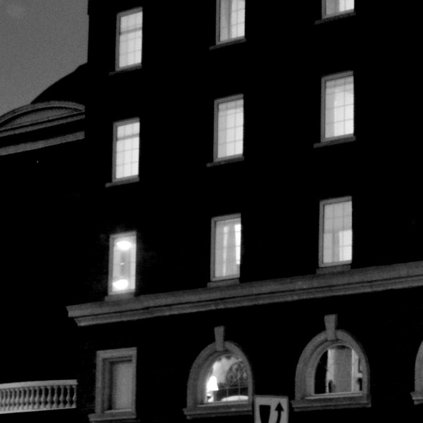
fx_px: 1664
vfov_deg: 14.5
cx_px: 509
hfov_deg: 14.0
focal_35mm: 120
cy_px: 213
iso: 200
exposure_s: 5
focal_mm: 17
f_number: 20
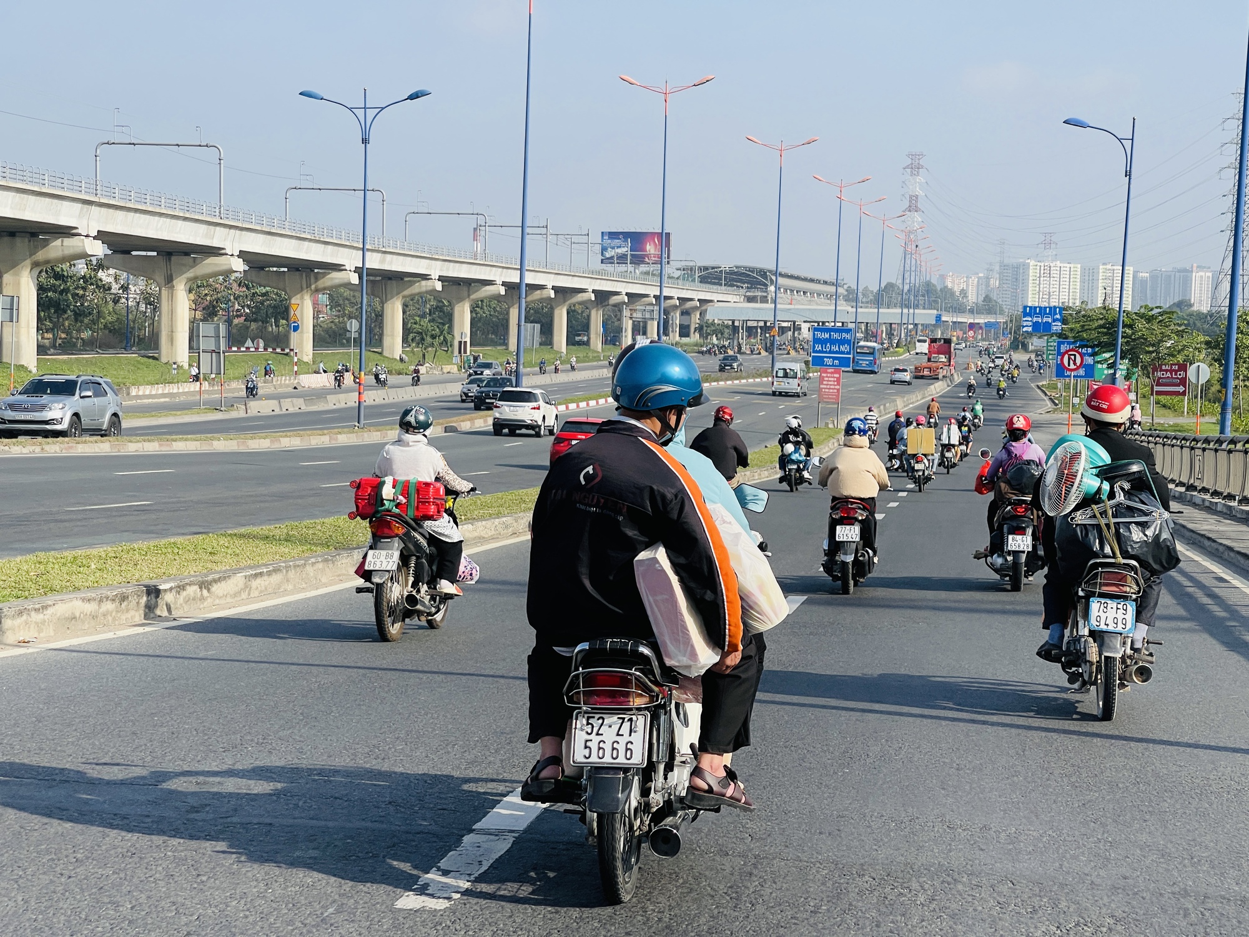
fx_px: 2309
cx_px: 624
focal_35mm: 64
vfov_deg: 22.9
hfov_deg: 30.3
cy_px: 468
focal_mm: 7.5
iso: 32
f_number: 2.2
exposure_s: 1/1393
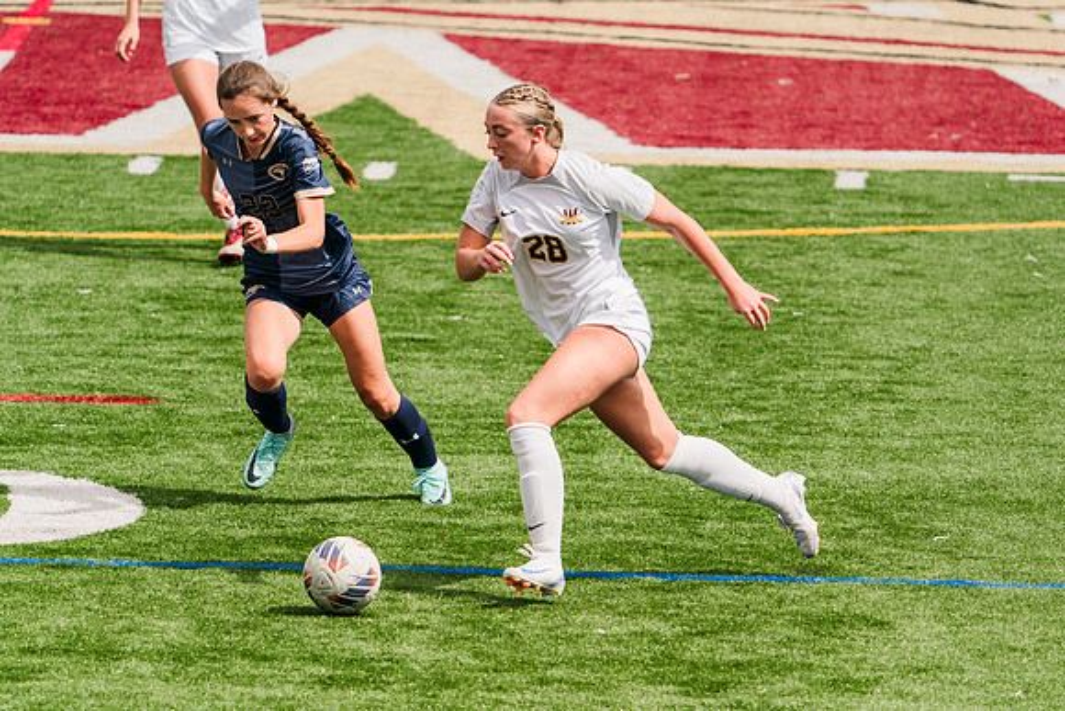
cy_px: 356
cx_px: 602
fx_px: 11512
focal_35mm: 389
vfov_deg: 3.5
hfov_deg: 5.3
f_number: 6.3
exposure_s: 1/1600
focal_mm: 344
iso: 320
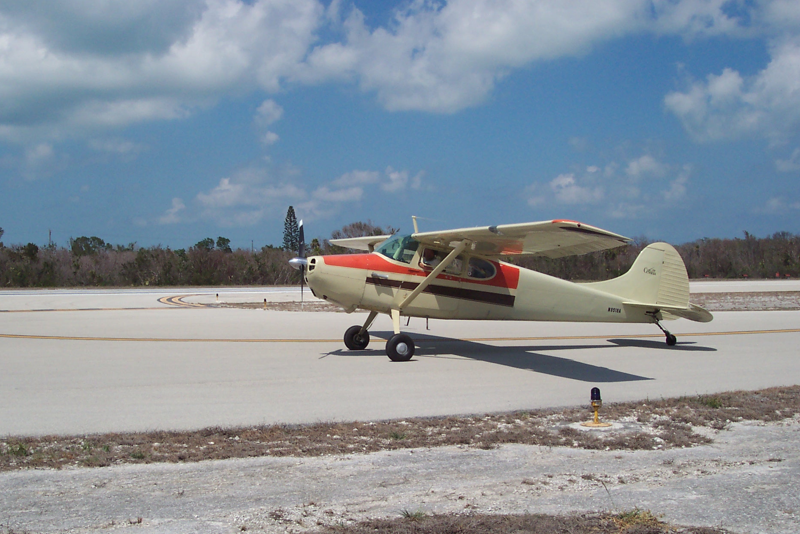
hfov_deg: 44.4
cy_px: 254
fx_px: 978
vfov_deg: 30.5
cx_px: 357
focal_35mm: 44
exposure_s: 1/1000
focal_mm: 8
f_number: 4.8
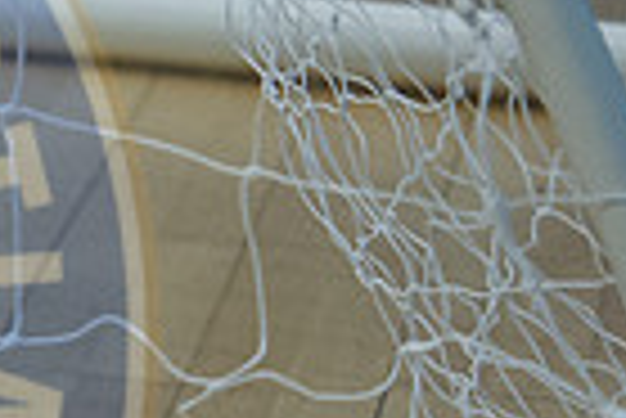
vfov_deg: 2.9
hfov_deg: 4.2
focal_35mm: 483
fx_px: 8407
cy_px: 324
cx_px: -612
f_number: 5.6
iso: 8000
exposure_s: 1/320
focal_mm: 116
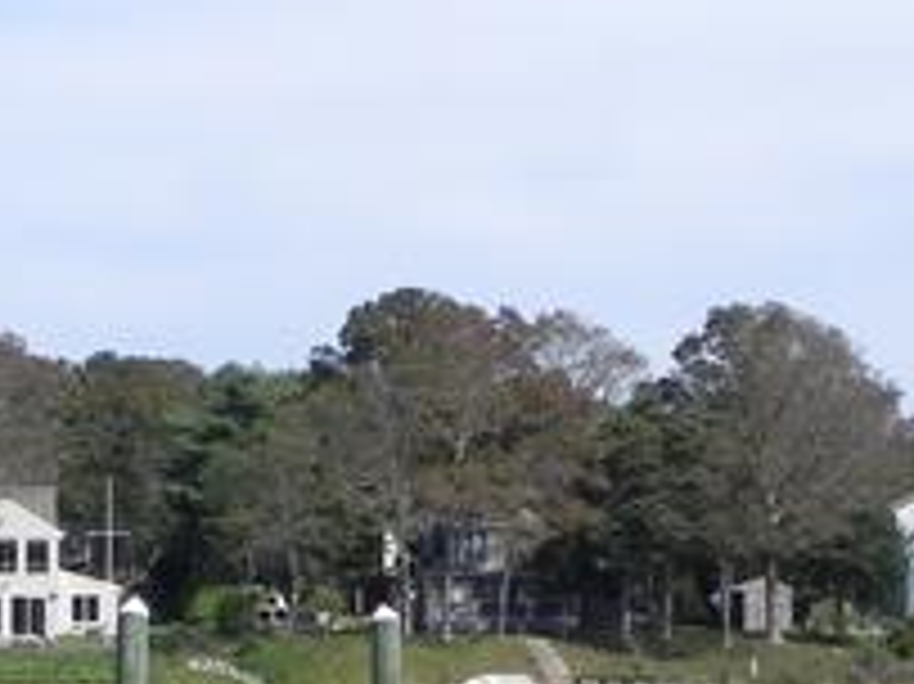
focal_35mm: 104
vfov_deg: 14.0
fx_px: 2744
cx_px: 275
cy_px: 648
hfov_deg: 18.8
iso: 160
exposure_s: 1/348
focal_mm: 5.9
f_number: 7.1
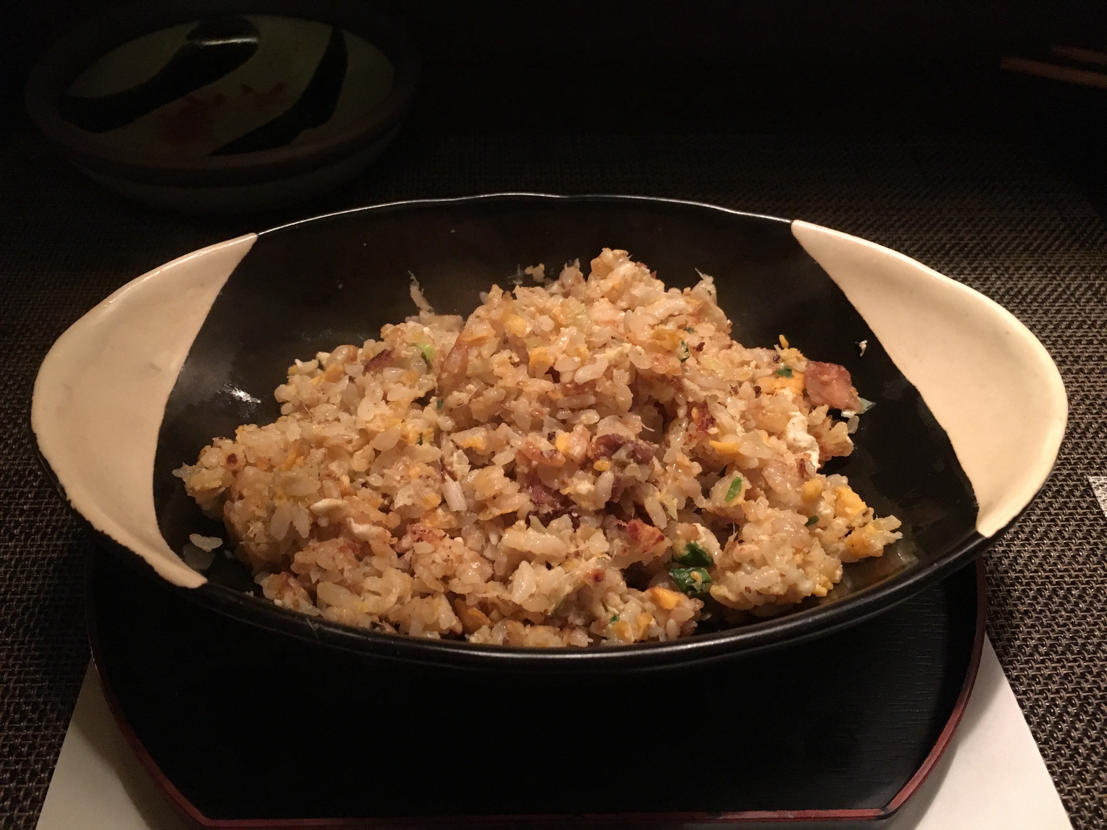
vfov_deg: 48.2
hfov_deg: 61.7
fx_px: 927
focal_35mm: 29
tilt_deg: -45.5
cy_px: 415
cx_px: 554
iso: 250
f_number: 2.2
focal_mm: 4.15
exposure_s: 1/15
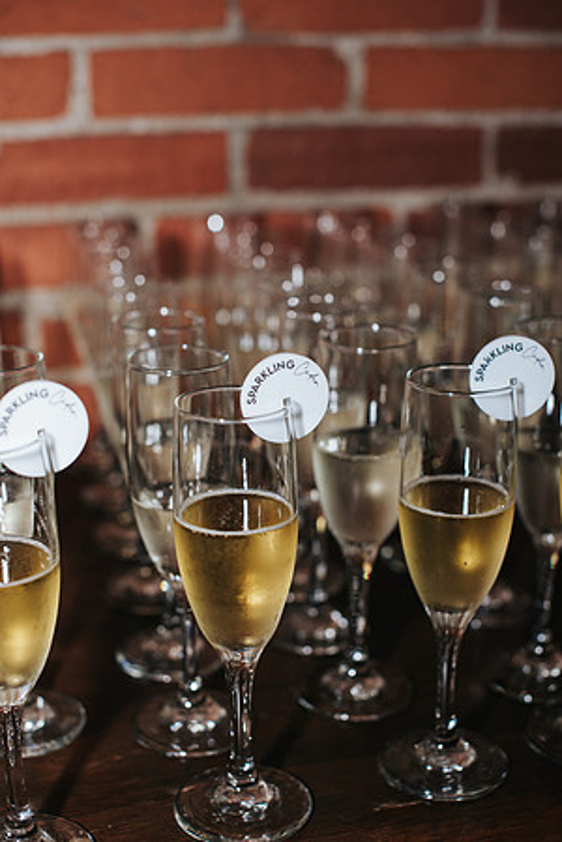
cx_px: 281
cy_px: 421
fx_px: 1171
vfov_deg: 39.6
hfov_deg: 27.0
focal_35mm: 50
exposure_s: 1/200
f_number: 3.2
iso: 400
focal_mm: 50
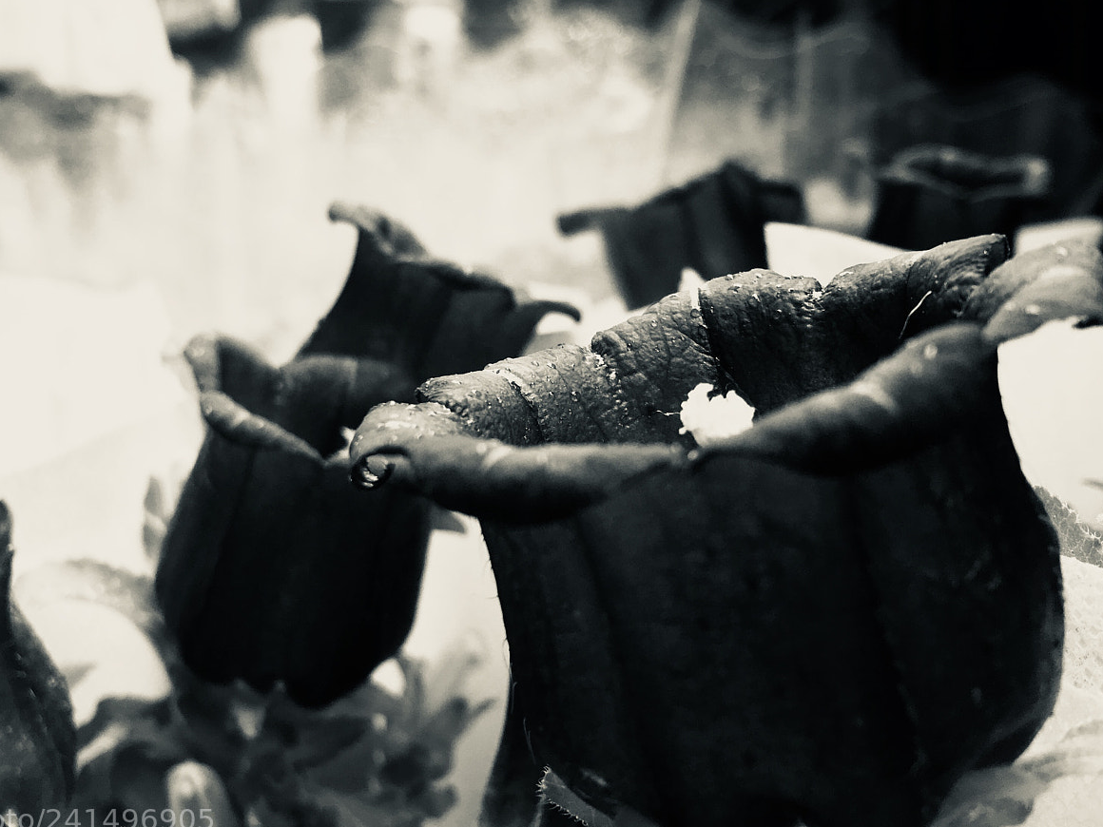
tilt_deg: -5.8
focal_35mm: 40
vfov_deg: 35.8
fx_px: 1275
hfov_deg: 46.7
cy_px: 324
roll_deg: +0.4
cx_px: 477
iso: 32
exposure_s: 1/50
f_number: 2.2
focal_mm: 4.15
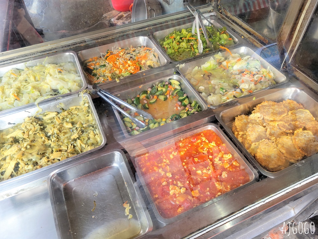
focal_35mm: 26
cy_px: 120
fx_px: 239
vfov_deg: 53.1
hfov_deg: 67.3
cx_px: 159
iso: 64
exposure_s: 1/120
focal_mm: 5.4
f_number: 1.8
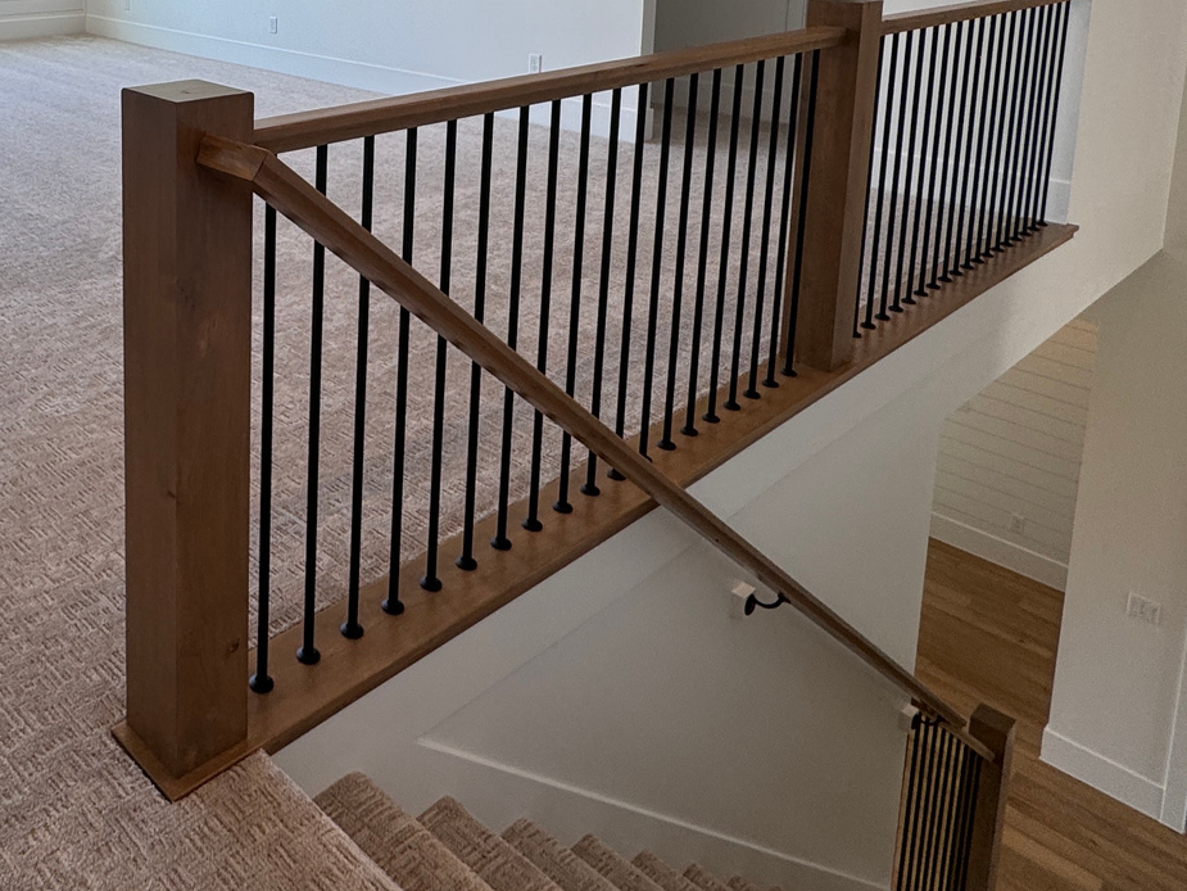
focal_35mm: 31
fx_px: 1063
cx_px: 196
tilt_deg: -8.2
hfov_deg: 53.4
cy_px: 50
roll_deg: +0.1
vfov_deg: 41.0
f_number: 2.2
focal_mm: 2.22
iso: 40
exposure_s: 1/120
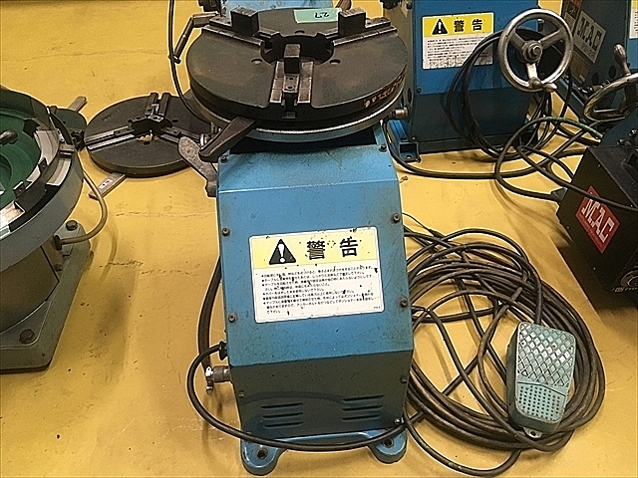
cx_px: 319
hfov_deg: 61.7
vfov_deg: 48.2
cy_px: 239
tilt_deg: -43.3
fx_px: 534
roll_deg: +1.3
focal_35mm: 29
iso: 200
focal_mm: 4.15
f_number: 2.2
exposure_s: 1/24
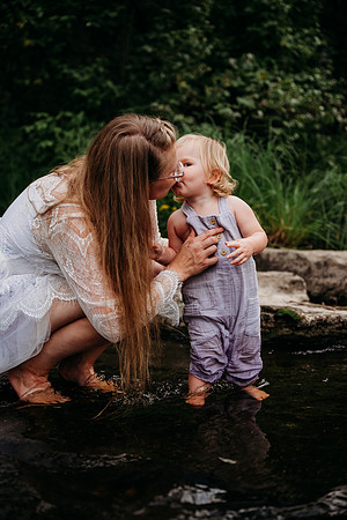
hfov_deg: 28.6
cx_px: 174
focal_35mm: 47
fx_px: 679
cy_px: 260
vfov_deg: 41.9
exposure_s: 1/1600
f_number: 2.8
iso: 500
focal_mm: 47
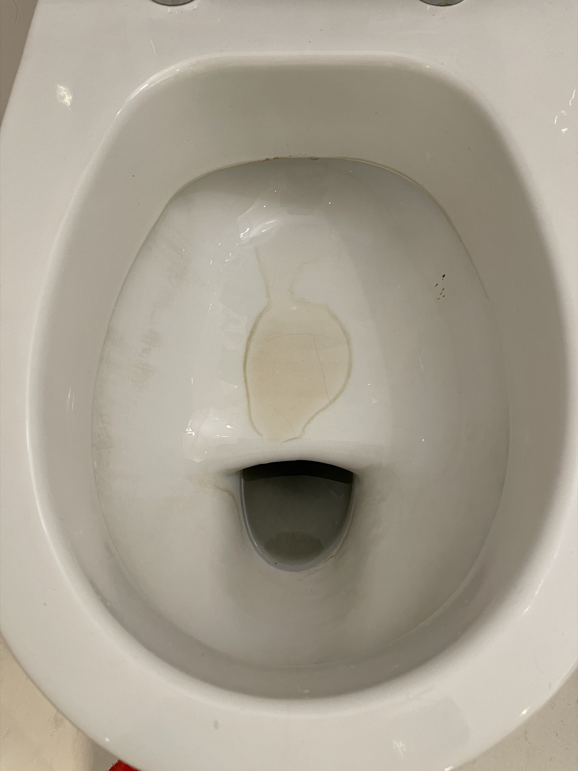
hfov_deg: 53.1
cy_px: 386
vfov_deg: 67.3
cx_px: 289
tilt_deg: -73.0
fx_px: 579
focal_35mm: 26
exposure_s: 1/50
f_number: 1.6
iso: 125
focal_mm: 5.1
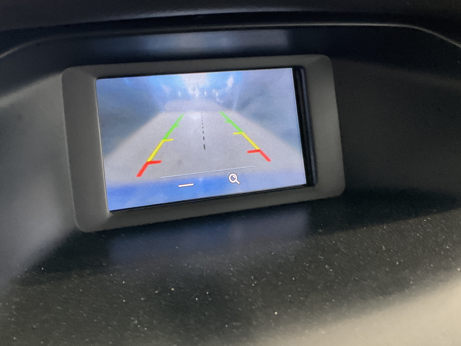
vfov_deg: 32.7
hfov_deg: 42.6
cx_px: 170
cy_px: 130
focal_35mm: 44
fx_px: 586
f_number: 1.8
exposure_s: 1/60
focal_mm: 3
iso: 200
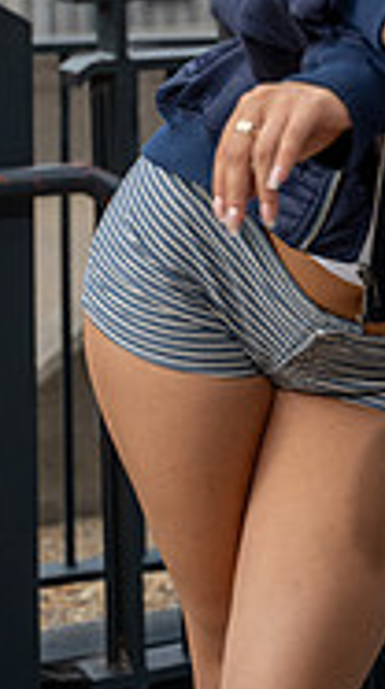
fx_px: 2315
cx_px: 381
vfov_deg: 16.3
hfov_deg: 9.4
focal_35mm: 127
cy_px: -126
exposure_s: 1/5000
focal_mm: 50
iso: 400
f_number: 2.8
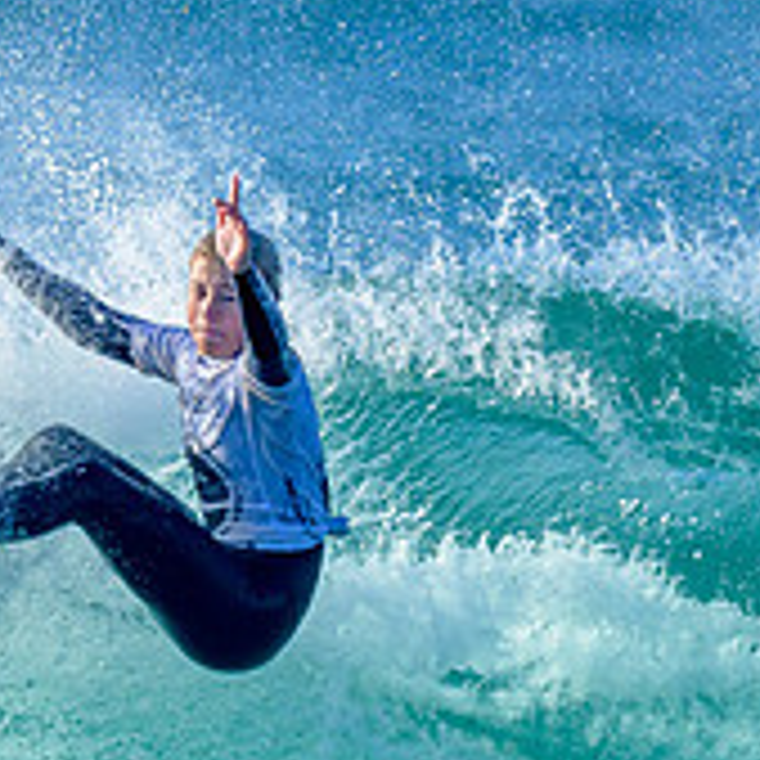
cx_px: 178
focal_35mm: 3206
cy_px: 650
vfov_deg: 0.5
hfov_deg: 0.5
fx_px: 79635
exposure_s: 1/2000
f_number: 6.3
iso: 500
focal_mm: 800
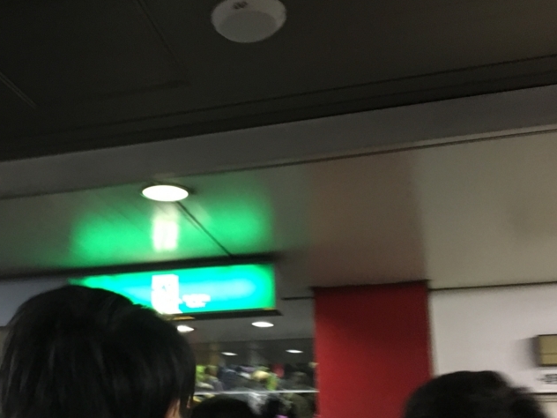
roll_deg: -3.3
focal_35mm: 47
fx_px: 756
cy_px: 267
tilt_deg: +14.8
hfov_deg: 39.7
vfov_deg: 30.7
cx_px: 167
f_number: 2.2
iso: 250
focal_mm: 4.15
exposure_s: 1/15
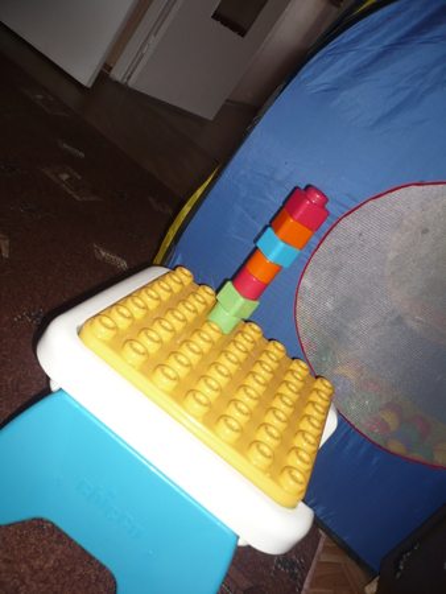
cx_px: 223
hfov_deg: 40.7
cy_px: 297
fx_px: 601
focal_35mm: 35
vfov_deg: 52.6
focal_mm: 5.8
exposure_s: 1/30
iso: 100
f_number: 2.8
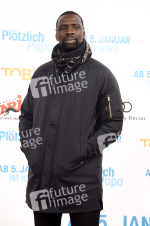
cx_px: 75
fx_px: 726
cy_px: 113
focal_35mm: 116
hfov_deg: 11.8
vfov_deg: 17.7
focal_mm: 116
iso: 500
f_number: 5.6
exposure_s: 1/200
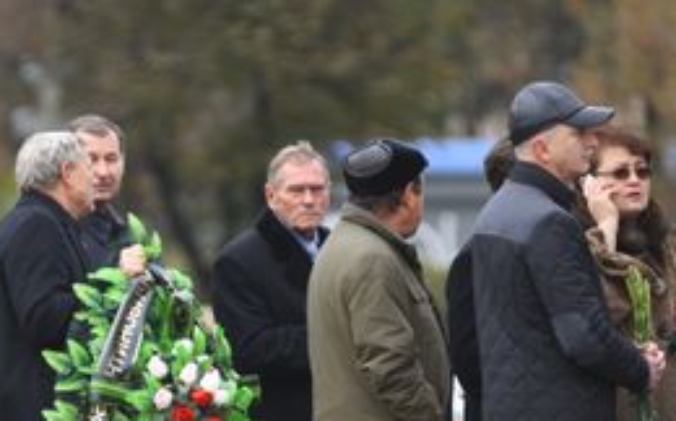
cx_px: 133
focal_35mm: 548
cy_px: 392
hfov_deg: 3.8
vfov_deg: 2.4
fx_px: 10087
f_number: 2.8
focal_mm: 200
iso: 500
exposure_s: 1/800
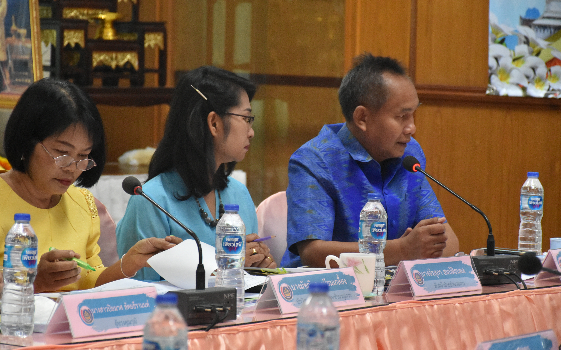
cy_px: 166
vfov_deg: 7.6
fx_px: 2630
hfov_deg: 12.2
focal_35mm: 172
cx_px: 280
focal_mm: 112
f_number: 5.6
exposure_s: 1/160
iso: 2500
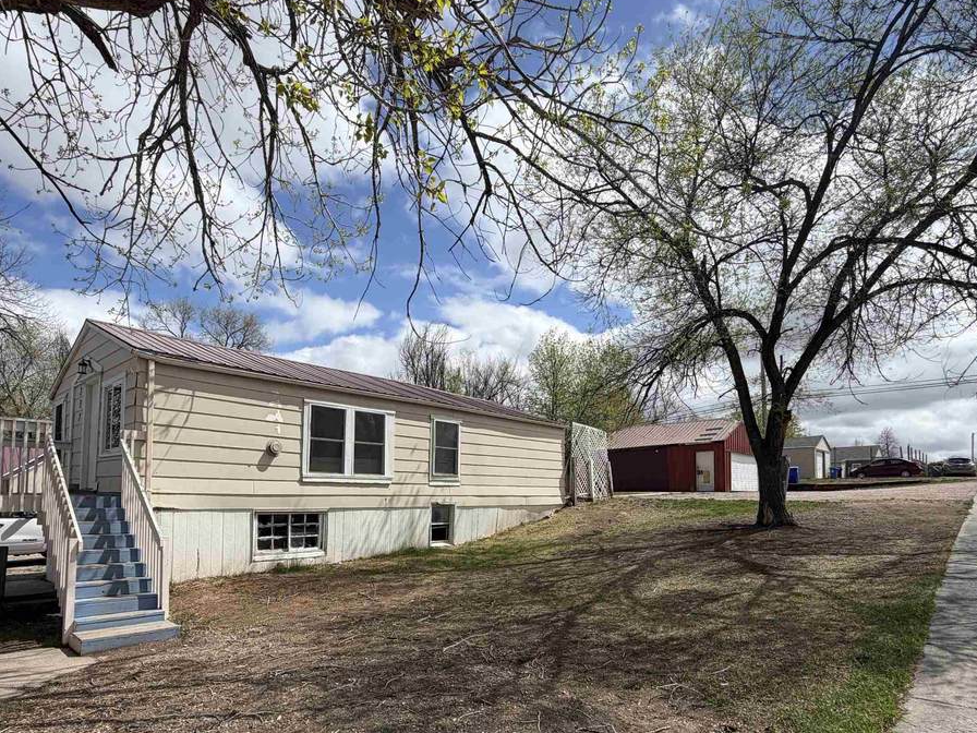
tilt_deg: +2.7
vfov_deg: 64.7
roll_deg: -0.2
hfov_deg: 81.7
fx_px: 564
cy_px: 472
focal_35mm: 20
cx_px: 487
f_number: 2.2
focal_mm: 2.22
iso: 20
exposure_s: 1/1368
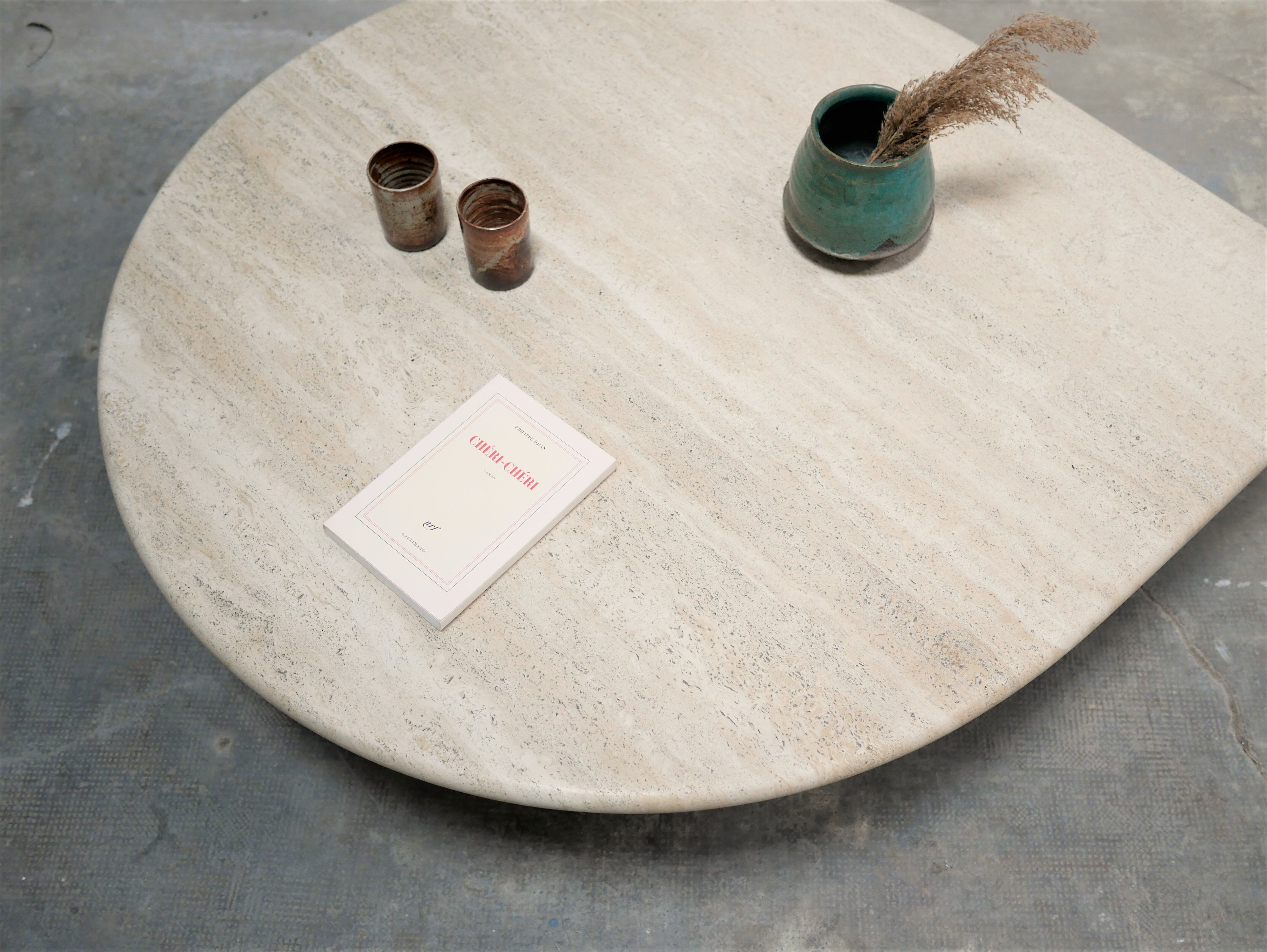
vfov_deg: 36.0
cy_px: 476
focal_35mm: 40
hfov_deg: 46.8
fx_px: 1465
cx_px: 634
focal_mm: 20
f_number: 1.7
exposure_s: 1/60
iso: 250
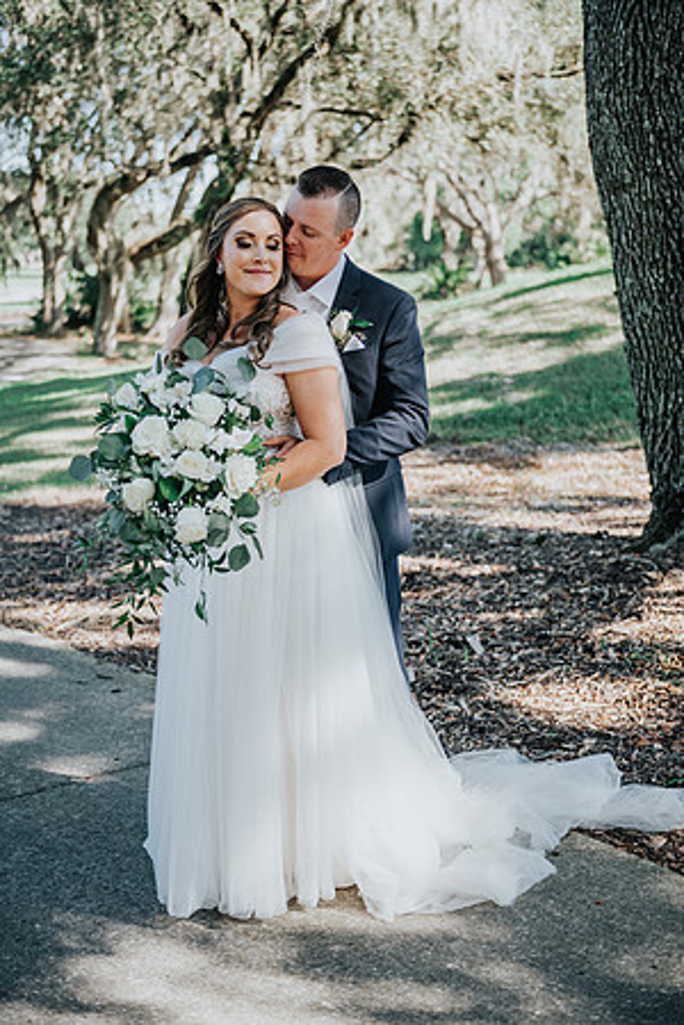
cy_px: 512
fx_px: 1482
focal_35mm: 52
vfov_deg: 38.2
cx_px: 342
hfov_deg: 26.0
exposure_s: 1/250
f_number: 2.8
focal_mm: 52
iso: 125
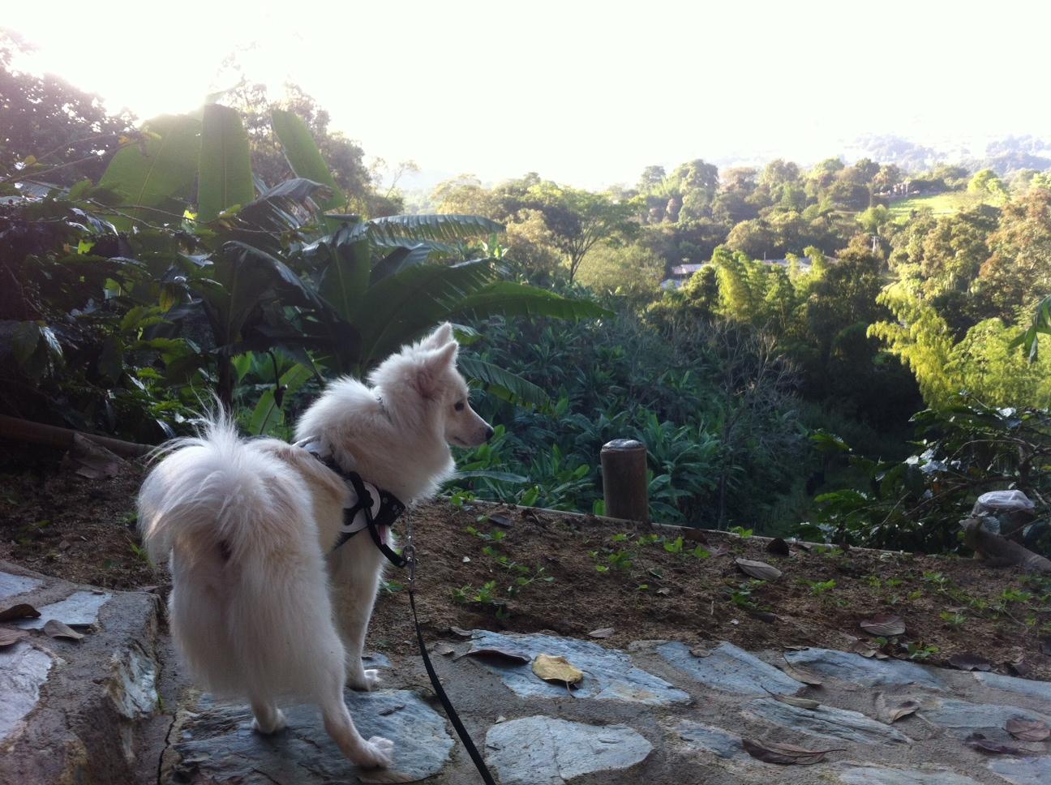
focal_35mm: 35
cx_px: 526
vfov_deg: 40.6
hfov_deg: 52.7
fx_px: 1061
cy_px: 392
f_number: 2.8
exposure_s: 1/120
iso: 80
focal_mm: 3.85
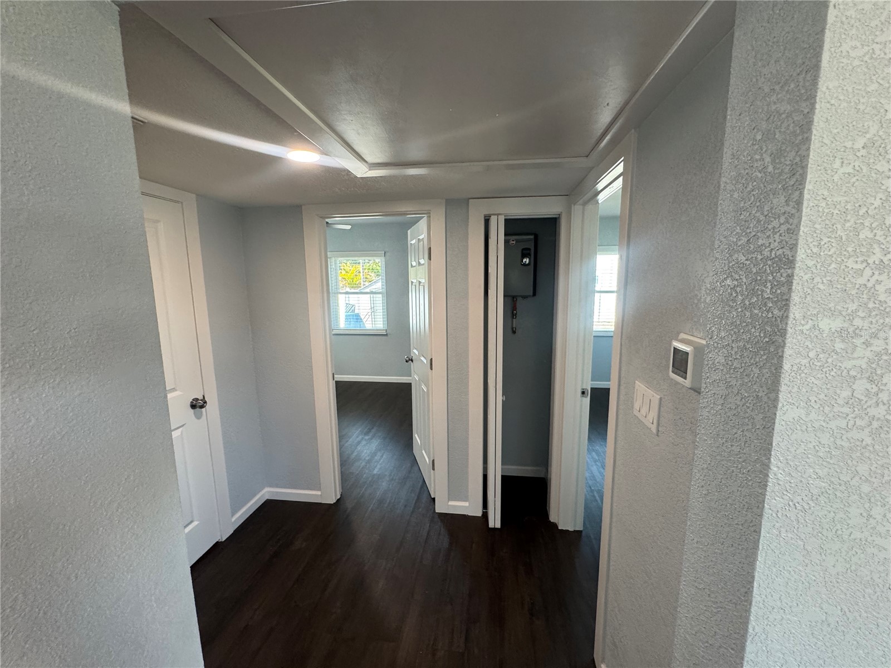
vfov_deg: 85.7
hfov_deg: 102.1
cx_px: 446
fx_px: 360
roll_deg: +0.4
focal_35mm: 14
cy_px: 334
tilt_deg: -9.6
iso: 250
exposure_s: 1/120
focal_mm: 2.22
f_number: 2.2
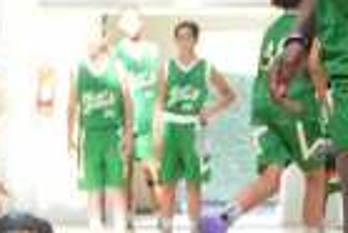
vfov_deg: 5.7
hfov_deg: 8.4
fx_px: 2342
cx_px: 388
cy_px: -36
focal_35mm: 242
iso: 1000
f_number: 2.8
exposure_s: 1/500
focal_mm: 28
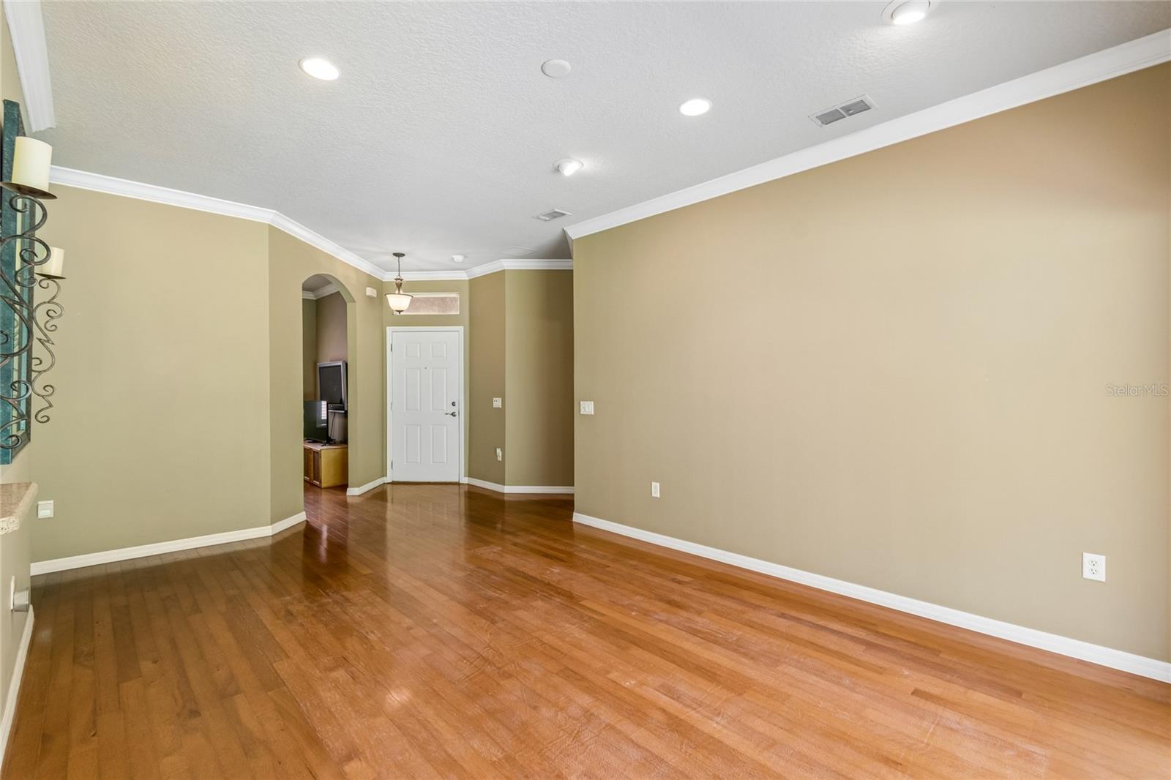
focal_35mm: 15
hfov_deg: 100.4
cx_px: 586
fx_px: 488
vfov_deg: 77.3
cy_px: 390
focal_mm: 10
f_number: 7.1
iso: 100
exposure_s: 1/5
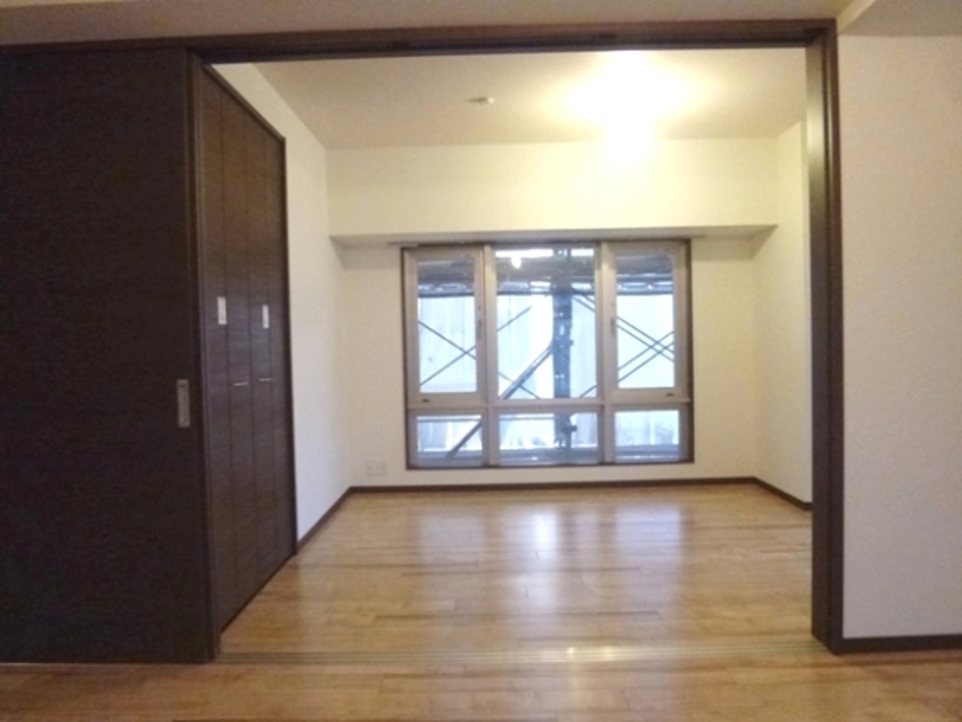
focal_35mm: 24
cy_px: 361
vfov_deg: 56.9
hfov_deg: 71.6
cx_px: 481
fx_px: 667
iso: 800
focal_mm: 4.3
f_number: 2.5
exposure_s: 1/60
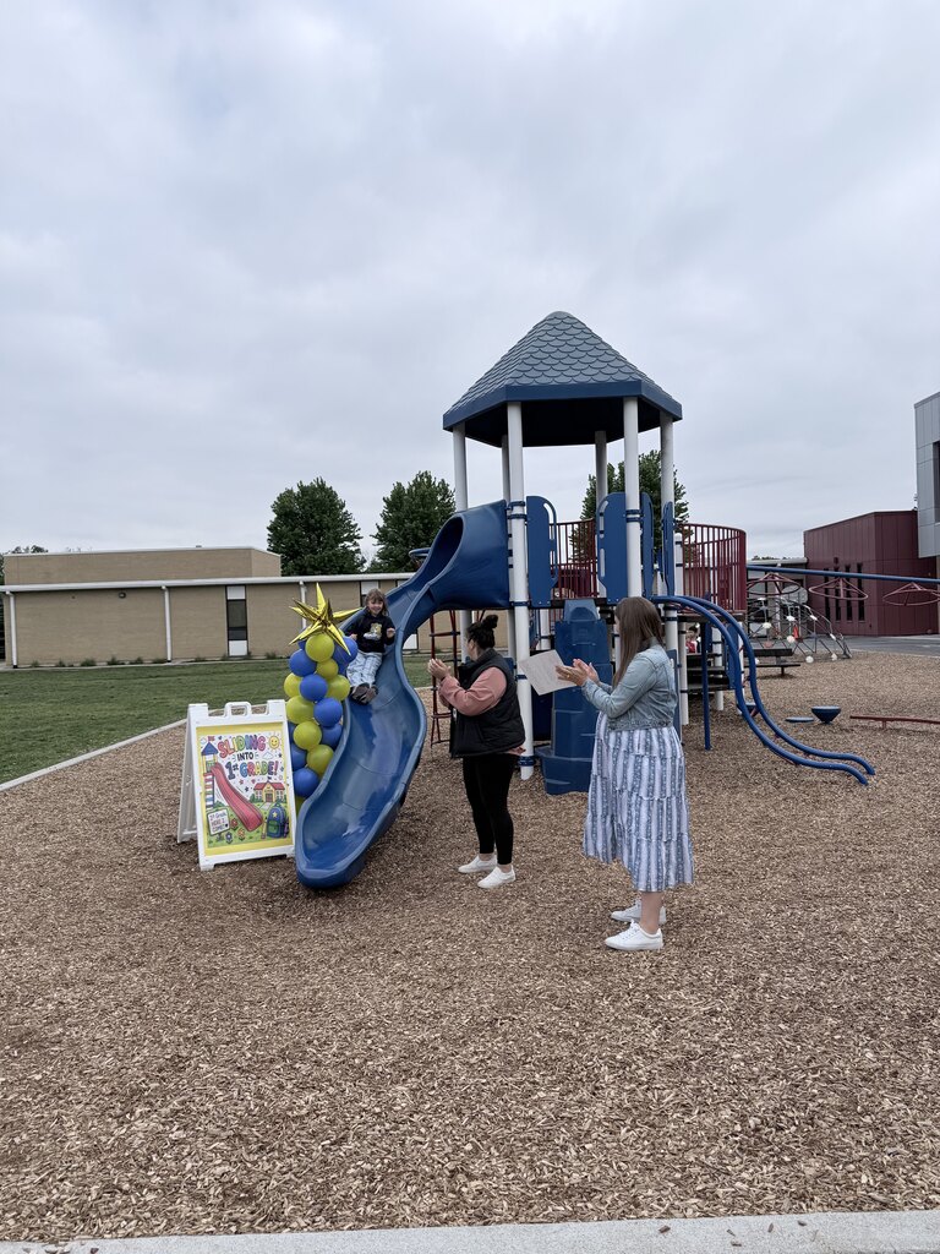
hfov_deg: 56.8
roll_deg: +3.1
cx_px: 470
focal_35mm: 24
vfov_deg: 71.6
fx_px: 869
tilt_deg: -1.7
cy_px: 627
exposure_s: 1/4673
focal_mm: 6.76
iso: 80
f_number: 1.78
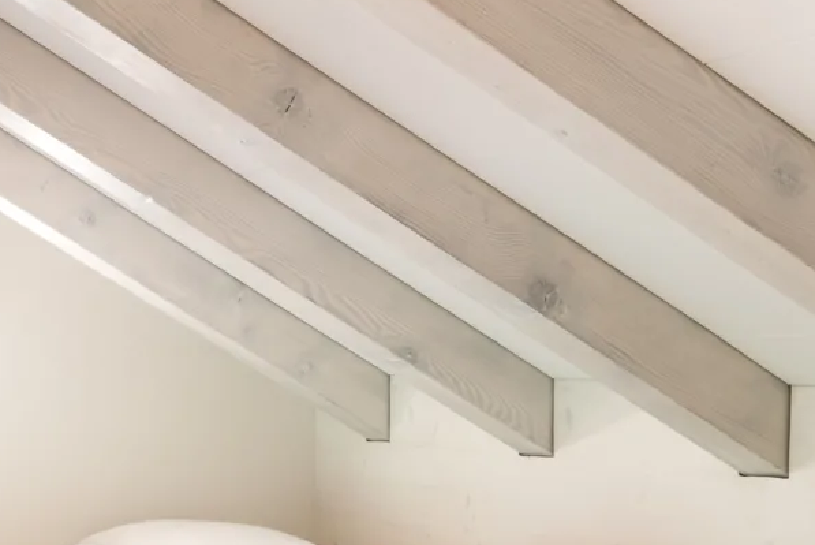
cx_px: -81
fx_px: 1699
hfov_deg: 25.1
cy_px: 518
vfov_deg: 17.9
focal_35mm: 75
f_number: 7.1
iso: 100
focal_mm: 16
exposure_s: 1/1.67
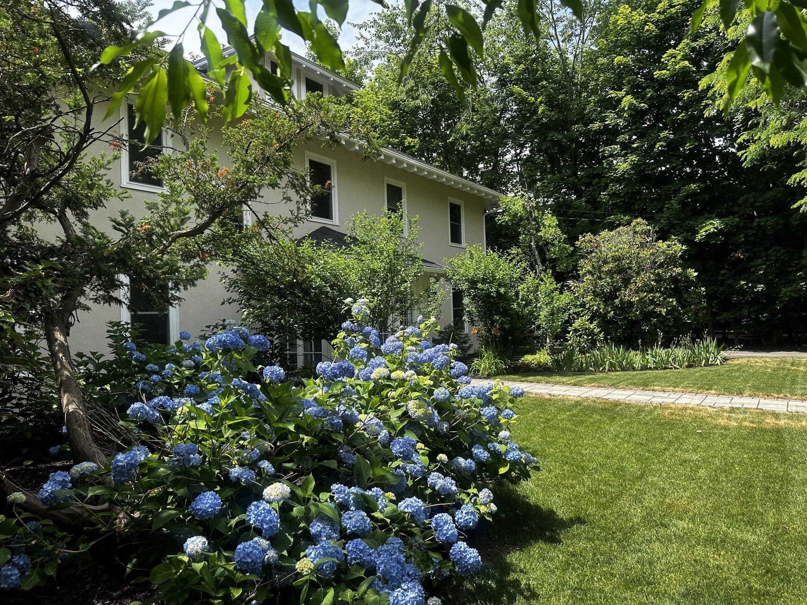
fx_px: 560
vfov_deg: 56.8
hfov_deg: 71.6
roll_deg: +0.7
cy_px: 302
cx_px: 404
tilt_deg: +2.4
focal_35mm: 24
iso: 80
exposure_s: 1/1212
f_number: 1.78
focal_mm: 6.86
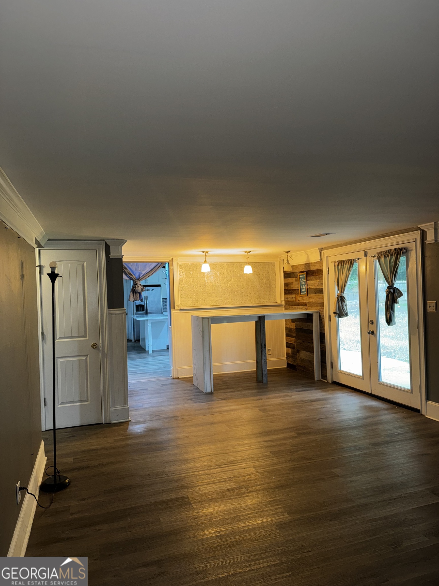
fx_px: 406
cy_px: 293
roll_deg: +2.2
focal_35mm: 24
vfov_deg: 71.6
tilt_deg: -0.5
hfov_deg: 56.8
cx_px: 220
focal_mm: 6.76
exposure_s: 1/24
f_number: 1.78
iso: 80
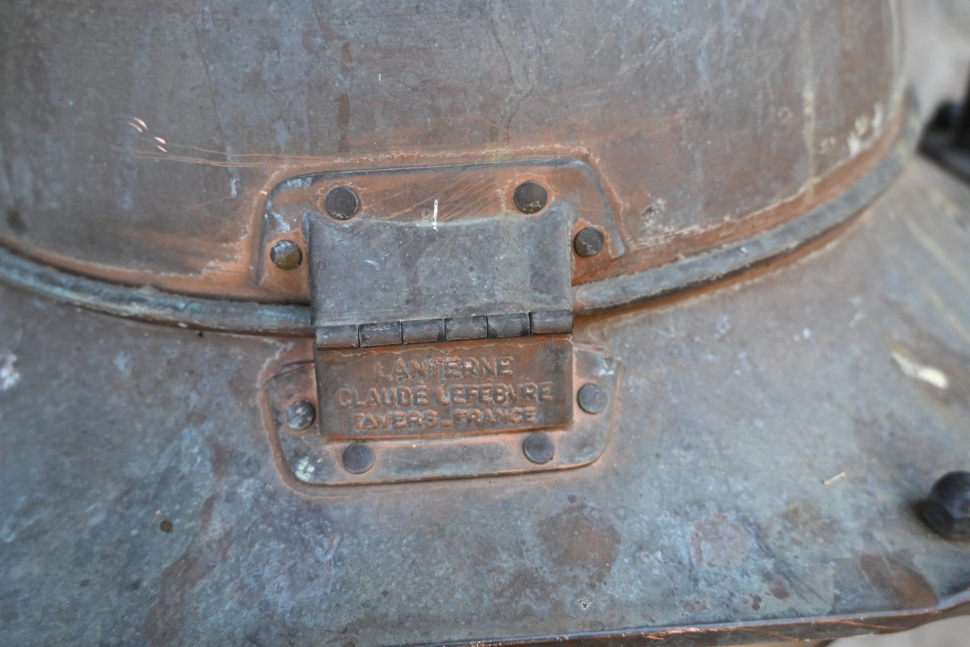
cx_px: 485
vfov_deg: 36.2
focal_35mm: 37
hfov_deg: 52.2
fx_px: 990
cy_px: 324
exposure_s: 1/250
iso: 400
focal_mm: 24.5
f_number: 4
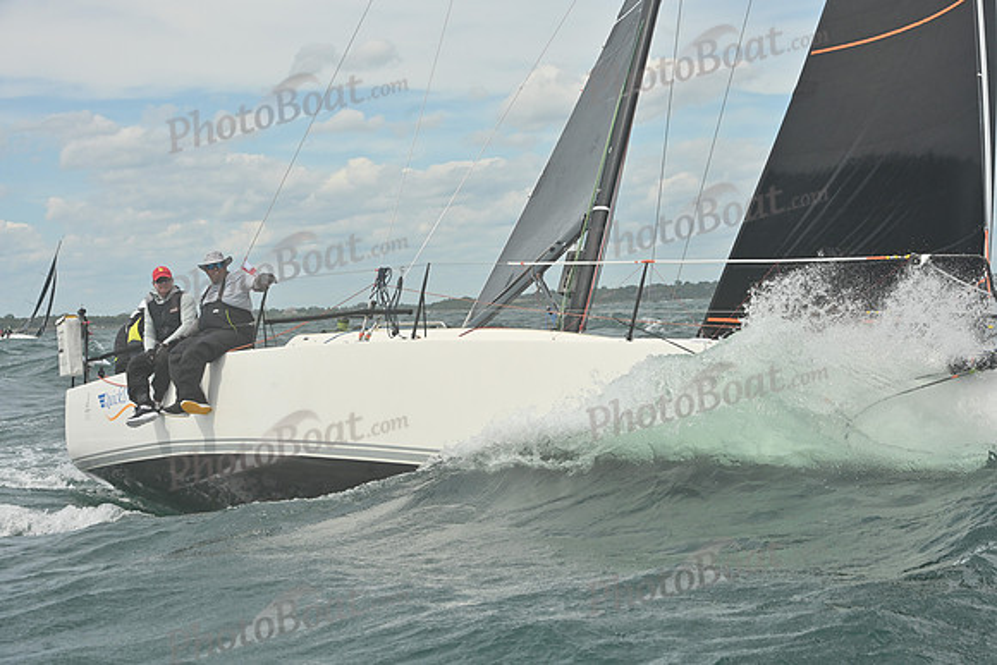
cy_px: 332
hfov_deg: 28.8
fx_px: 1939
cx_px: 498
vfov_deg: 19.5
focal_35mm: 70
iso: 320
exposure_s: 1/1250
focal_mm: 70
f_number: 11
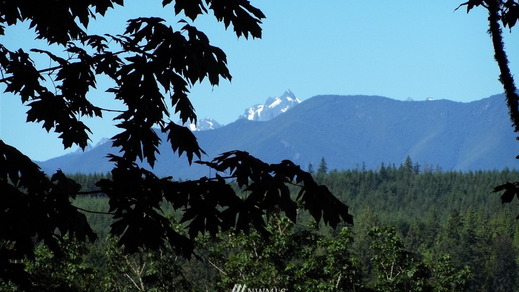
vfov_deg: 5.1
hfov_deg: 9.1
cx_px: 260
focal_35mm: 238
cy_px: 115
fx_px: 3275
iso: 100
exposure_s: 1/500
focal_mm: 39.2
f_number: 6.2
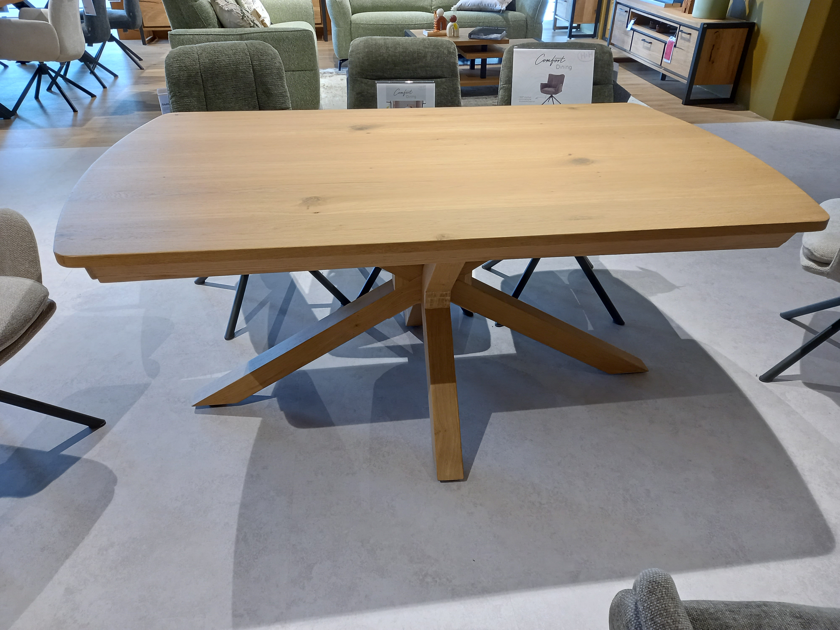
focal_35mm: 25
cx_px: 420
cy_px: 315
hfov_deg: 69.4
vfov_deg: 54.9
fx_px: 607
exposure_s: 1/50
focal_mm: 4.6
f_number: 2
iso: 125
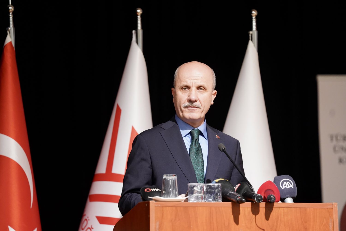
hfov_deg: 10.3
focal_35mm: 200
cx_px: 173
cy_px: 116
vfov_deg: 6.9
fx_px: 1922
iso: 4000
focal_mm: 200
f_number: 3.5
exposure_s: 1/125
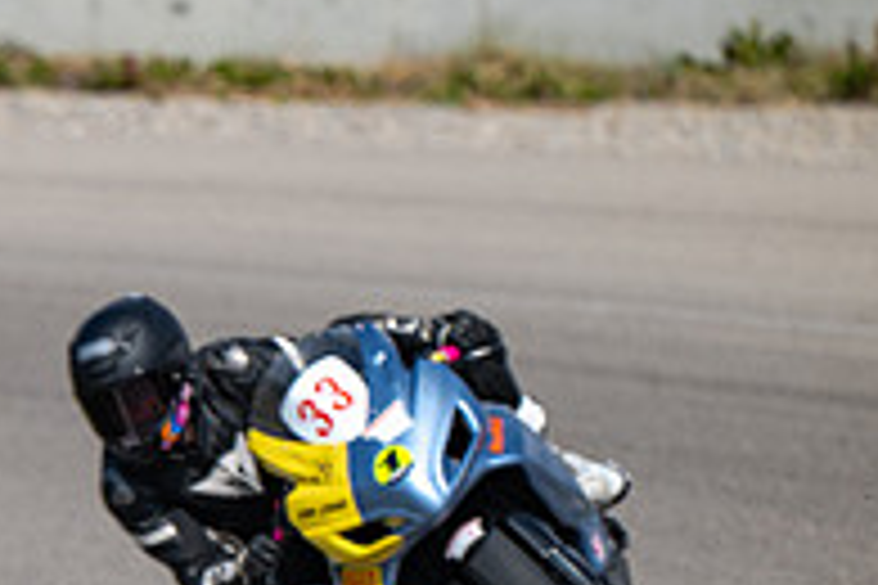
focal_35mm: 1174
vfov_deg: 1.2
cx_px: -515
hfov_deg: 1.8
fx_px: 28630
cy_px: 776
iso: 90
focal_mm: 360
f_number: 6.3
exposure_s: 1/800
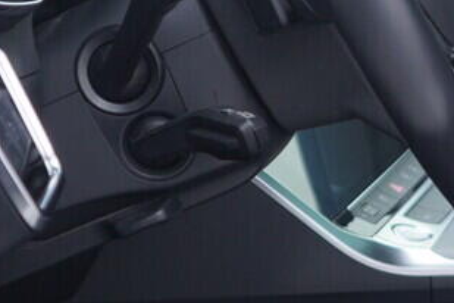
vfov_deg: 8.2
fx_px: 2119
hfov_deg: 11.6
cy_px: 46
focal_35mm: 168
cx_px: 738
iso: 160
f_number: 2.8
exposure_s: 1/40
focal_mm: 24
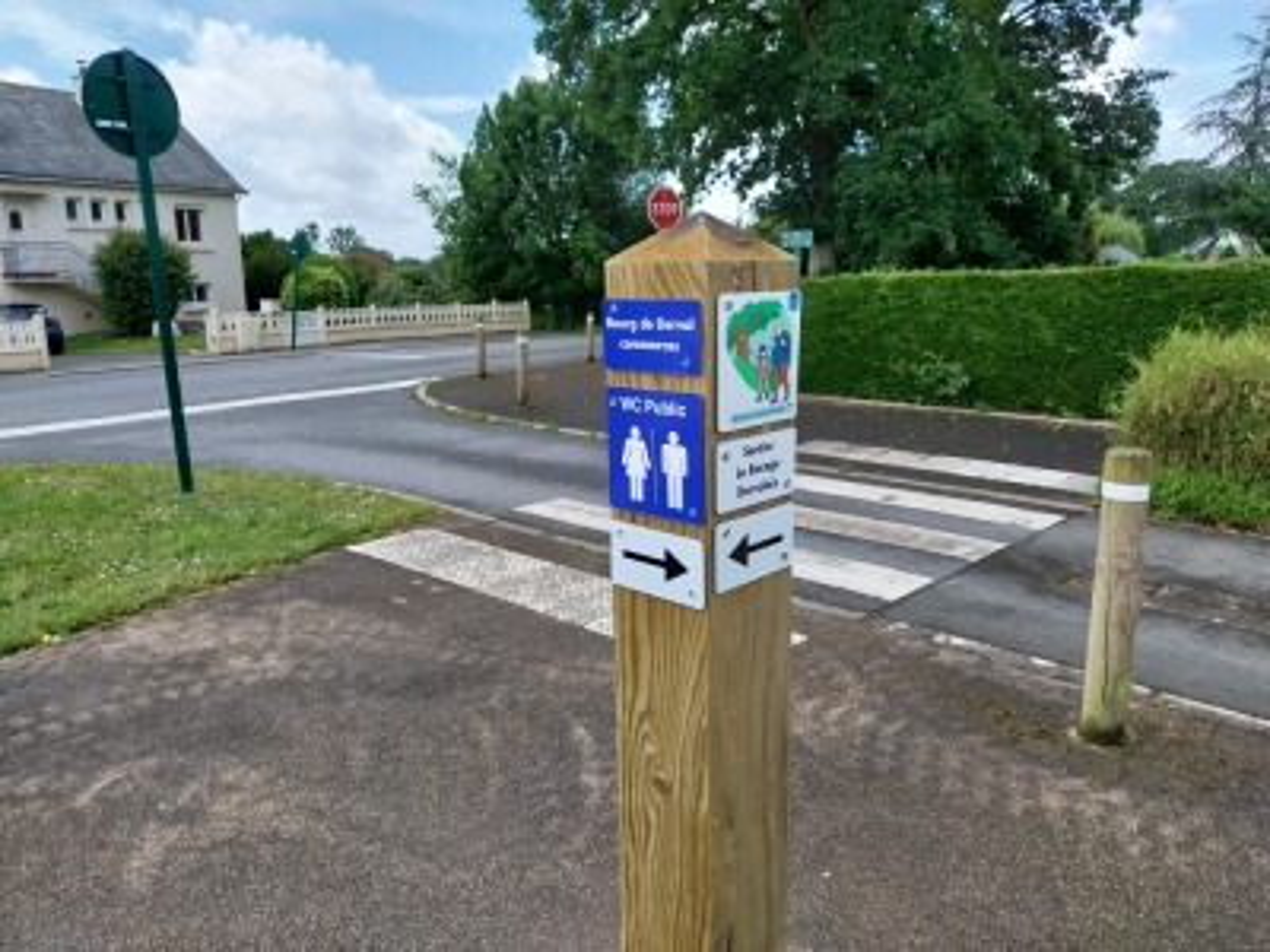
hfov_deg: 67.3
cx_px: 635
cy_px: 476
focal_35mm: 26
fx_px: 954
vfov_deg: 53.1
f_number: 1.8
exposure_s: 1/600
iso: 25
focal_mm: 4
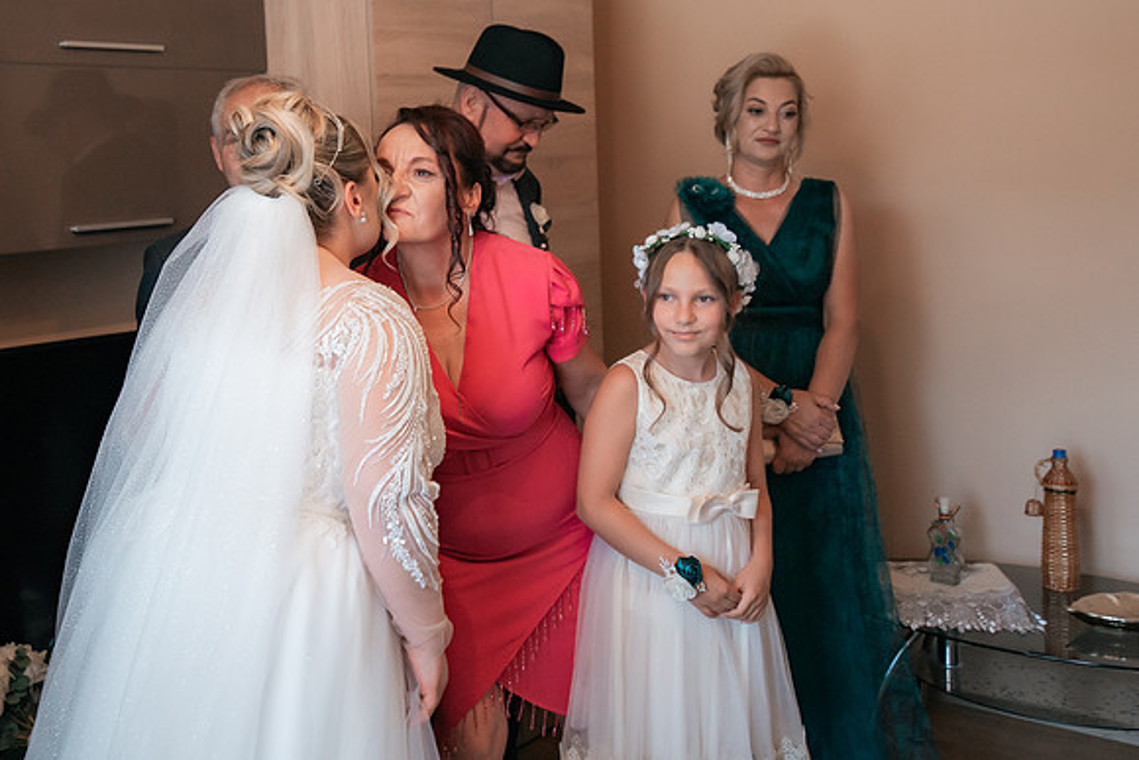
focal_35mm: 45
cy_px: 289
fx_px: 1412
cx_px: 435
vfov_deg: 30.0
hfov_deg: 43.6
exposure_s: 1/320
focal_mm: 30
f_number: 2.8
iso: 1600
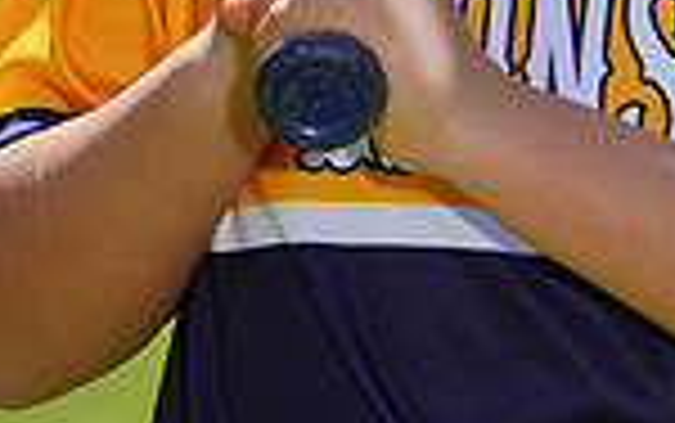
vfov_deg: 1.3
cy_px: -207
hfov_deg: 2.2
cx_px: 506
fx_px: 17968
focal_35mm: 976
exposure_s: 1/250
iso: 100
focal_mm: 247
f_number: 8
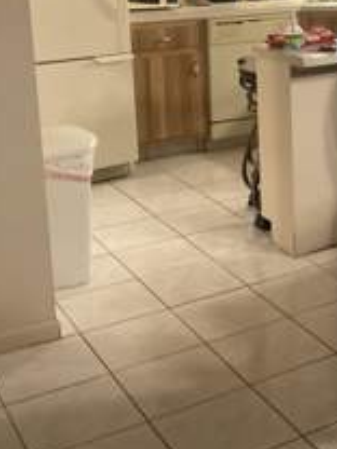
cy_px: 85
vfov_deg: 28.3
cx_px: 369
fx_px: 870
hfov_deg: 20.9
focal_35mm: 67
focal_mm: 3
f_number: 1.8
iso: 250
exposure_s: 1/40
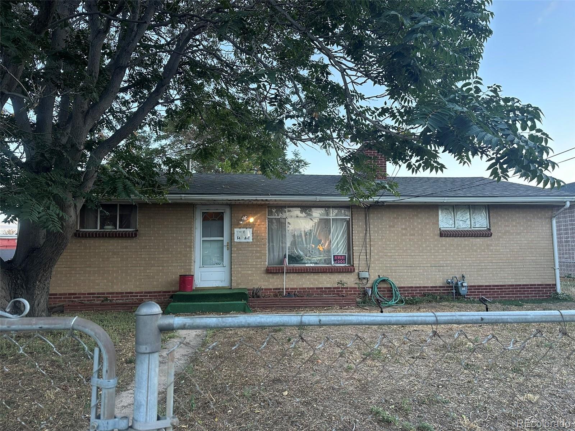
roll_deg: +0.6
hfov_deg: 71.6
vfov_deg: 56.8
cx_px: 288
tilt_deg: +5.9
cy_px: 216
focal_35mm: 24
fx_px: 399
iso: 160
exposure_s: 1/120
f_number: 1.78
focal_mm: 6.86
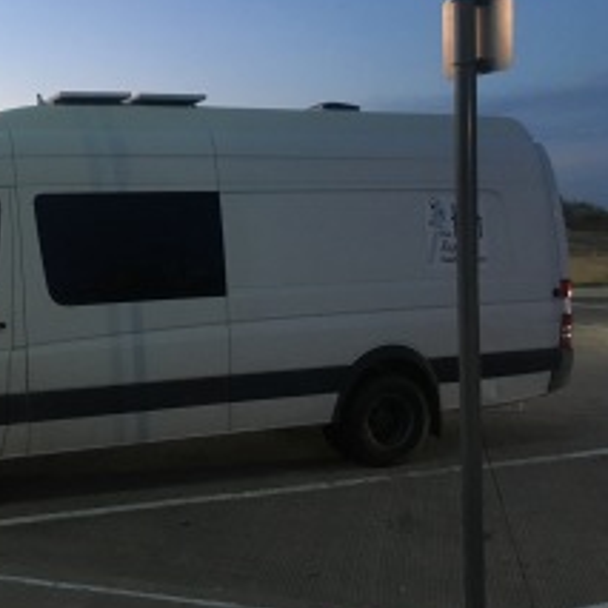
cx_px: 114
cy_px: 308
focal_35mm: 44
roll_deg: +2.4
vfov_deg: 38.3
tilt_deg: -4.5
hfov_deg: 36.9
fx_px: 874
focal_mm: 4.15
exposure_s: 1/24
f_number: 2.2
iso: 200
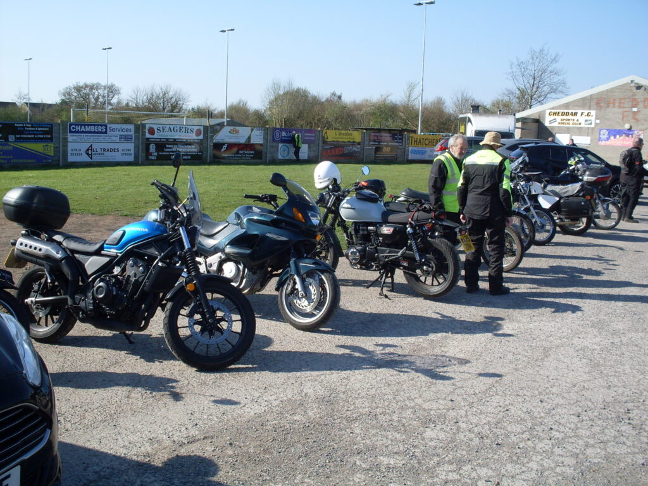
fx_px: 711
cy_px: 243
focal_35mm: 38
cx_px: 324
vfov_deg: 37.7
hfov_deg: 49.0
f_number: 8.4
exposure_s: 1/180
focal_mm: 6.3
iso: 80
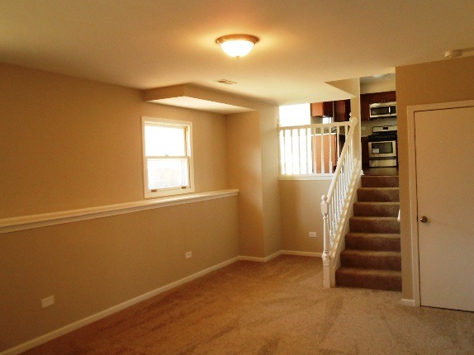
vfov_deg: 48.2
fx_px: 397
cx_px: 260
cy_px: 171
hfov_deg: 61.6
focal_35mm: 29
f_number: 3.5
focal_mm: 4.6
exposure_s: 1/30
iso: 200
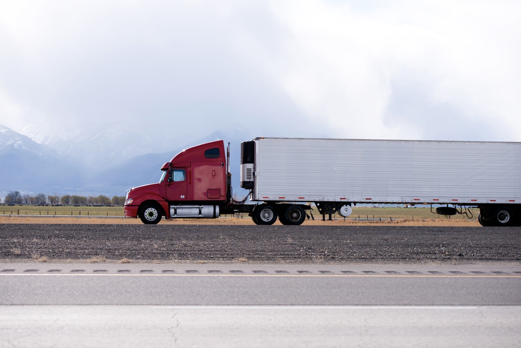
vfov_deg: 17.5
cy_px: 174
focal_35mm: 78
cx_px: 260
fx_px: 1129
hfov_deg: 26.0
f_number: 4
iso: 100
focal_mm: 78
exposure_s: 1/2000
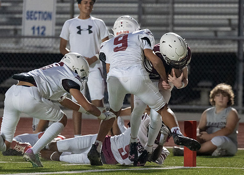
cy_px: 92
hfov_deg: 4.8
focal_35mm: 416
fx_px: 2884
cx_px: 177
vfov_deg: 3.5
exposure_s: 1/1000
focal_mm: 200
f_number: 2.8
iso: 1600
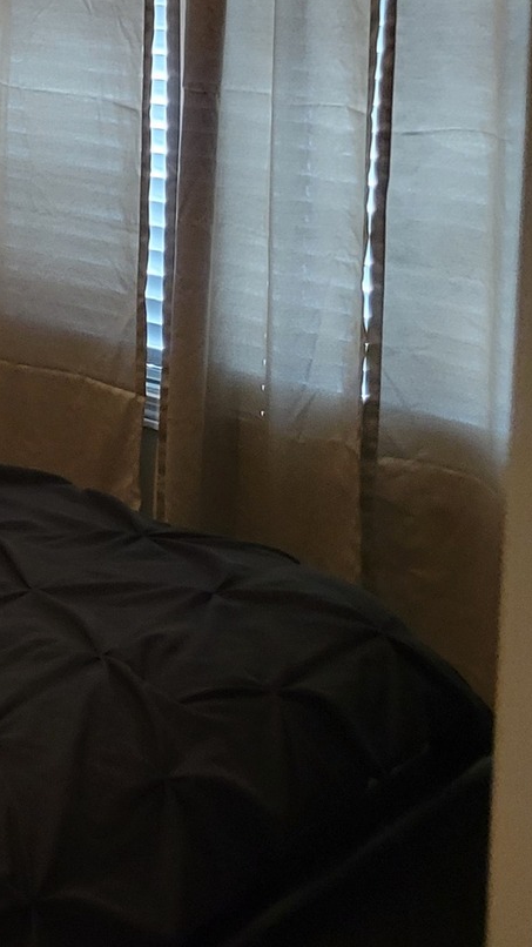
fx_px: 2033
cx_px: -433
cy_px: -12
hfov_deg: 13.4
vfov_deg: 24.9
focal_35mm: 81
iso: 400
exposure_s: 1/40
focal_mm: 5.4
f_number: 1.8
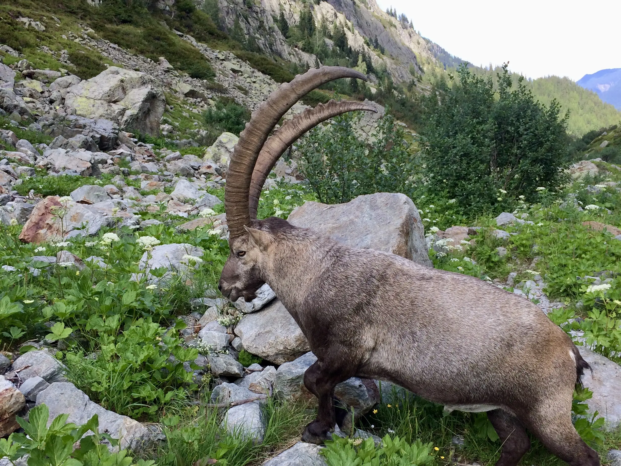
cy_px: 233
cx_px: 310
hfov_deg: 61.7
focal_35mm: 29
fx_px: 520
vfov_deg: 48.2
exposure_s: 1/641
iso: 32
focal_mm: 4.15
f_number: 2.2
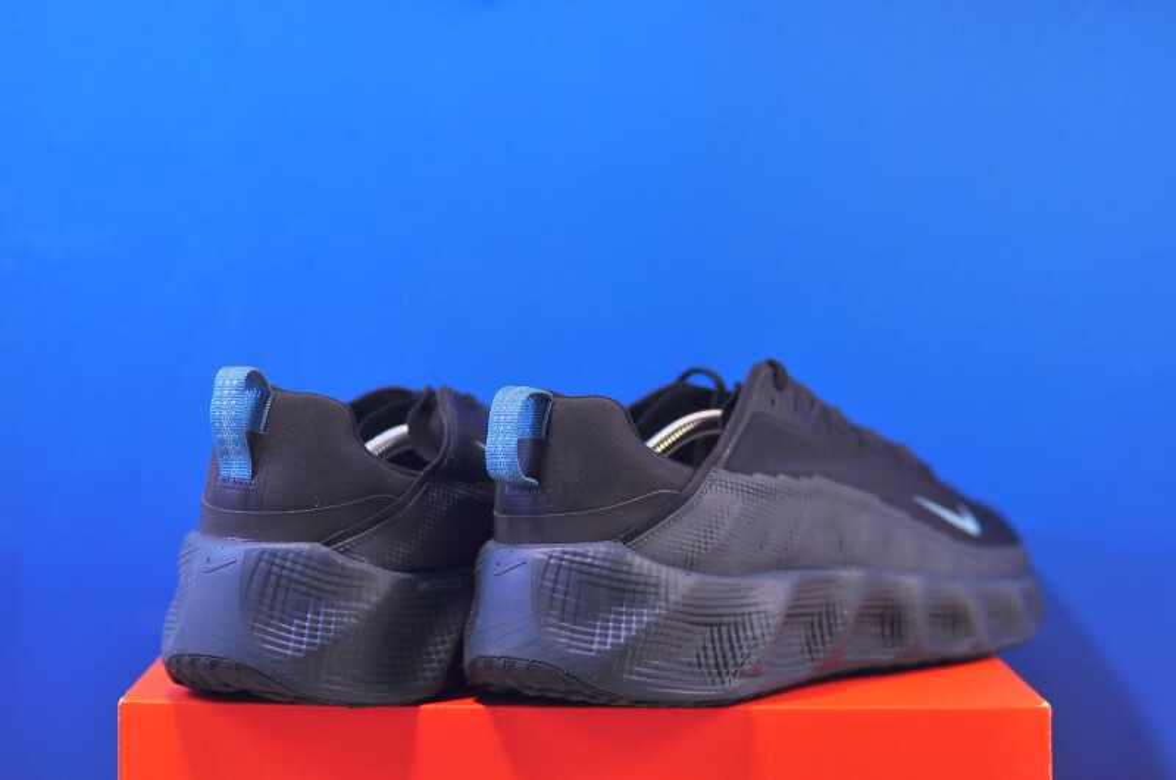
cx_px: 588
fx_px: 2447
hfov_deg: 27.0
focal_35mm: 75
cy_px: 390
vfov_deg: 18.1
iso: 250
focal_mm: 50
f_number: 2.2
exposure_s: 1/320
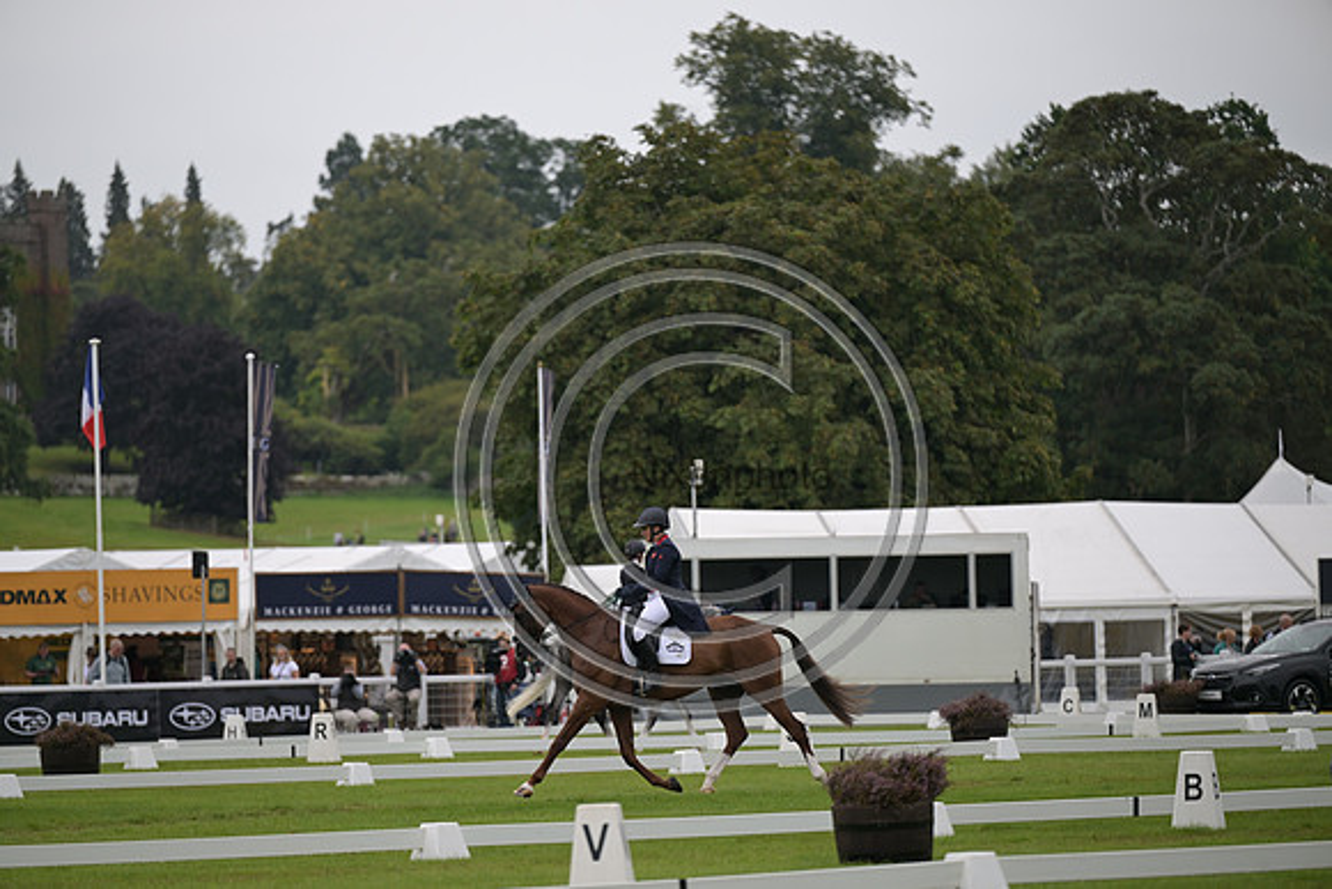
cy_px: 444
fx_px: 7401
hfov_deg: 10.3
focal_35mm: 200
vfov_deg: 6.9
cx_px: 666
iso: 360
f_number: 3.2
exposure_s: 1/1250
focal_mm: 200
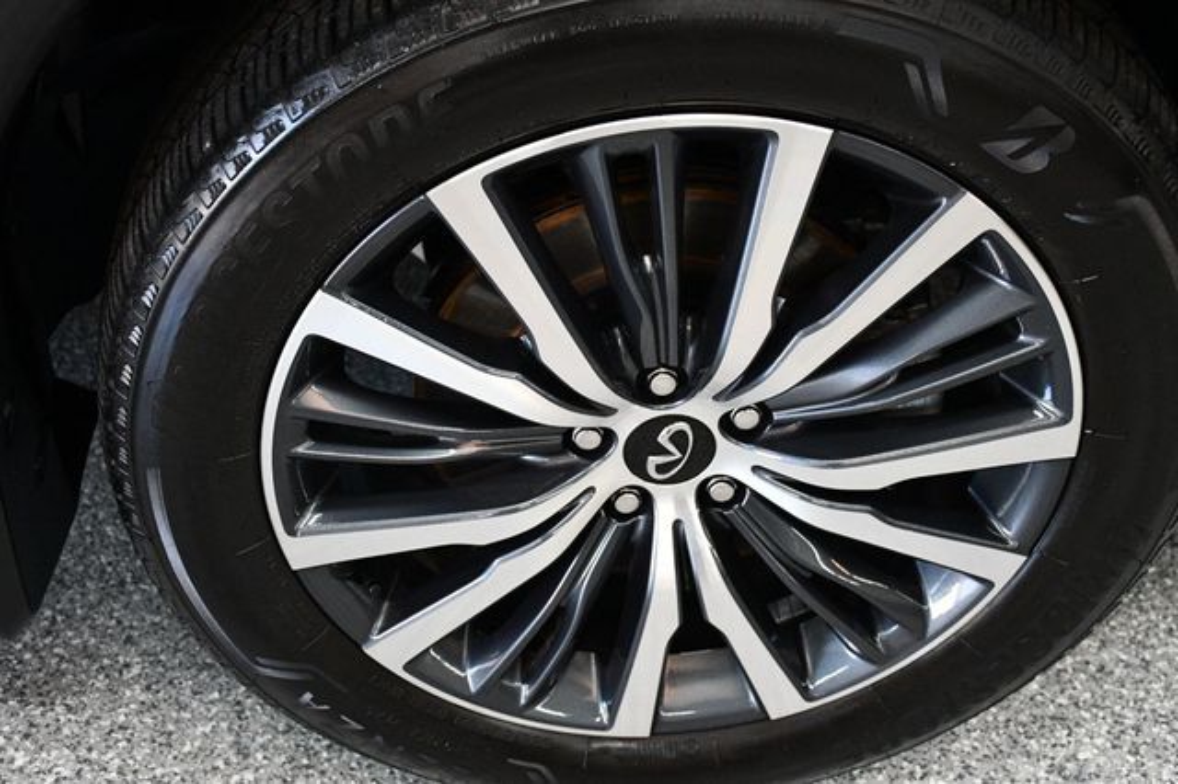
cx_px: 589
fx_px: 1701
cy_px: 392
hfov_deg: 38.2
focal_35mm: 52
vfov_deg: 26.0
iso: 2800
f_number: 4.2
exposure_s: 1/125
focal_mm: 35
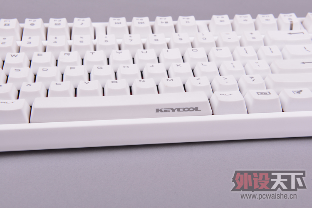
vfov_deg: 22.6
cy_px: 104
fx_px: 520
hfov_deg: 33.4
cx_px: 156
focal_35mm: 60
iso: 200
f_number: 16
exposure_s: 1/160
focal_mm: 60
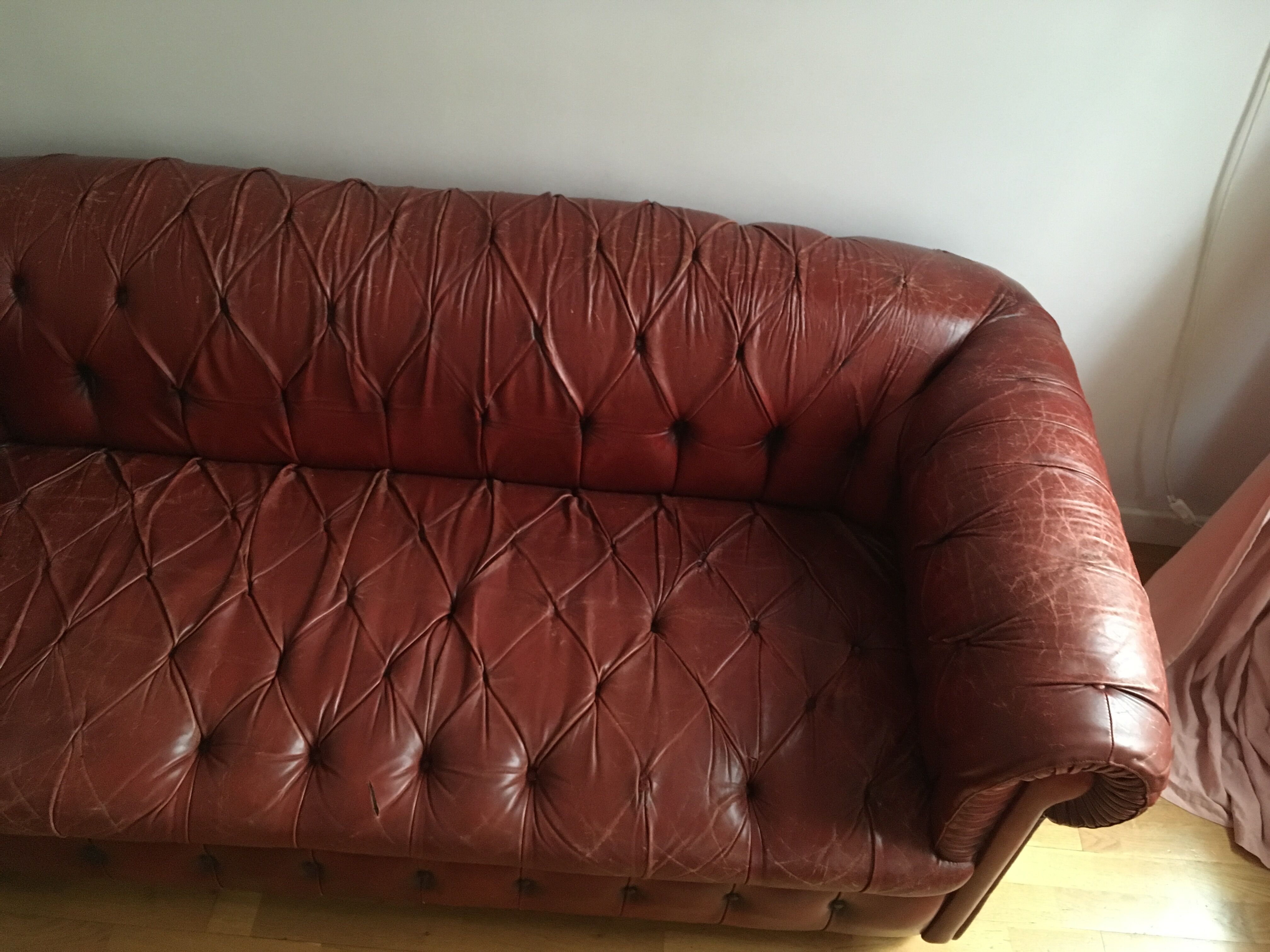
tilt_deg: -44.7
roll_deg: -7.0
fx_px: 1064
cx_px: 635
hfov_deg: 61.7
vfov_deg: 48.2
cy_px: 476
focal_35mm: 29
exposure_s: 1/17
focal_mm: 4.15
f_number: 2.2
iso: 400
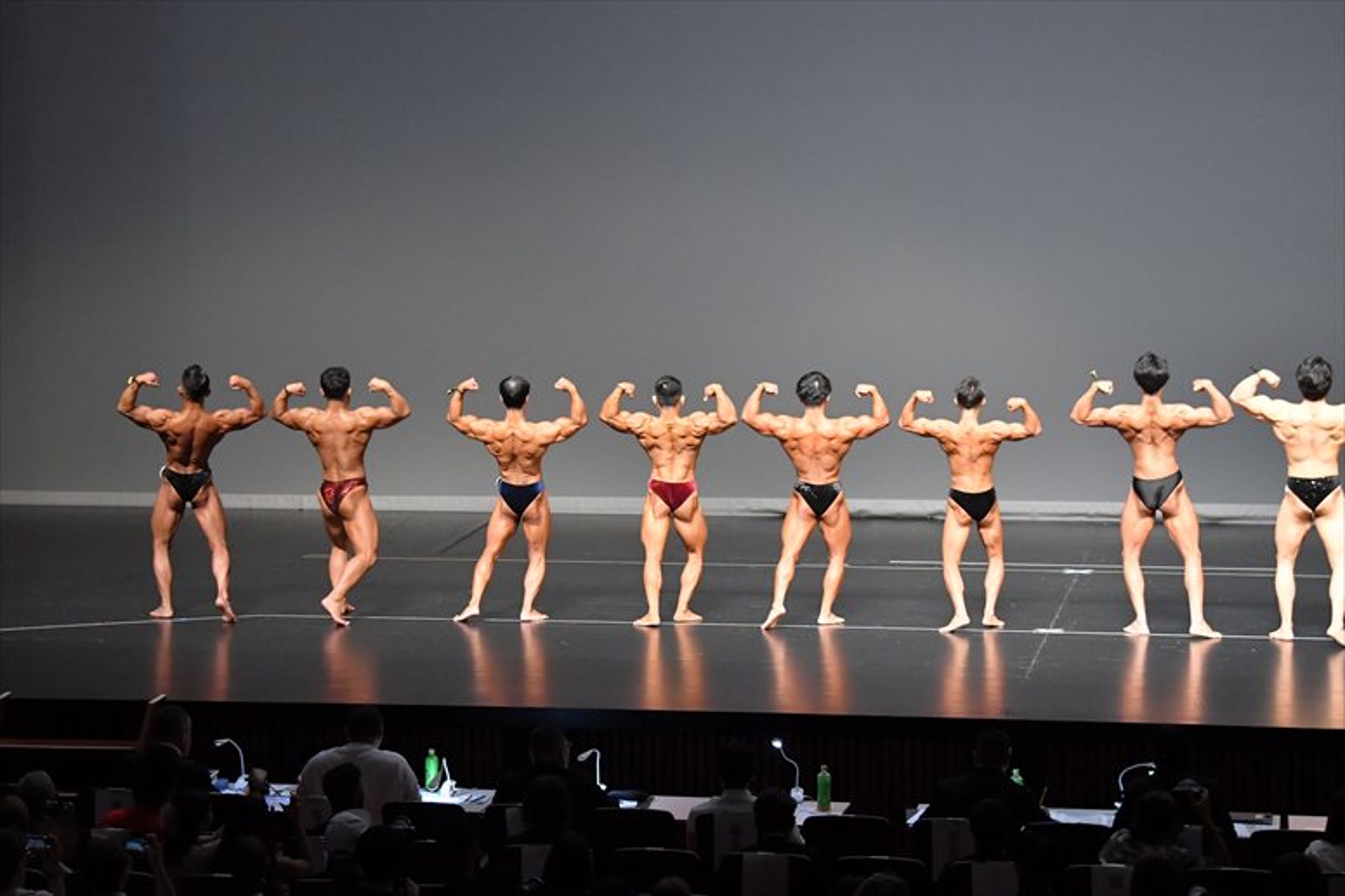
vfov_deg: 11.7
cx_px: 672
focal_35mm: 117
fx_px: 4369
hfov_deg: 17.5
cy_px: 448
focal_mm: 78
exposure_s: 1/400
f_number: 5.6
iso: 6400
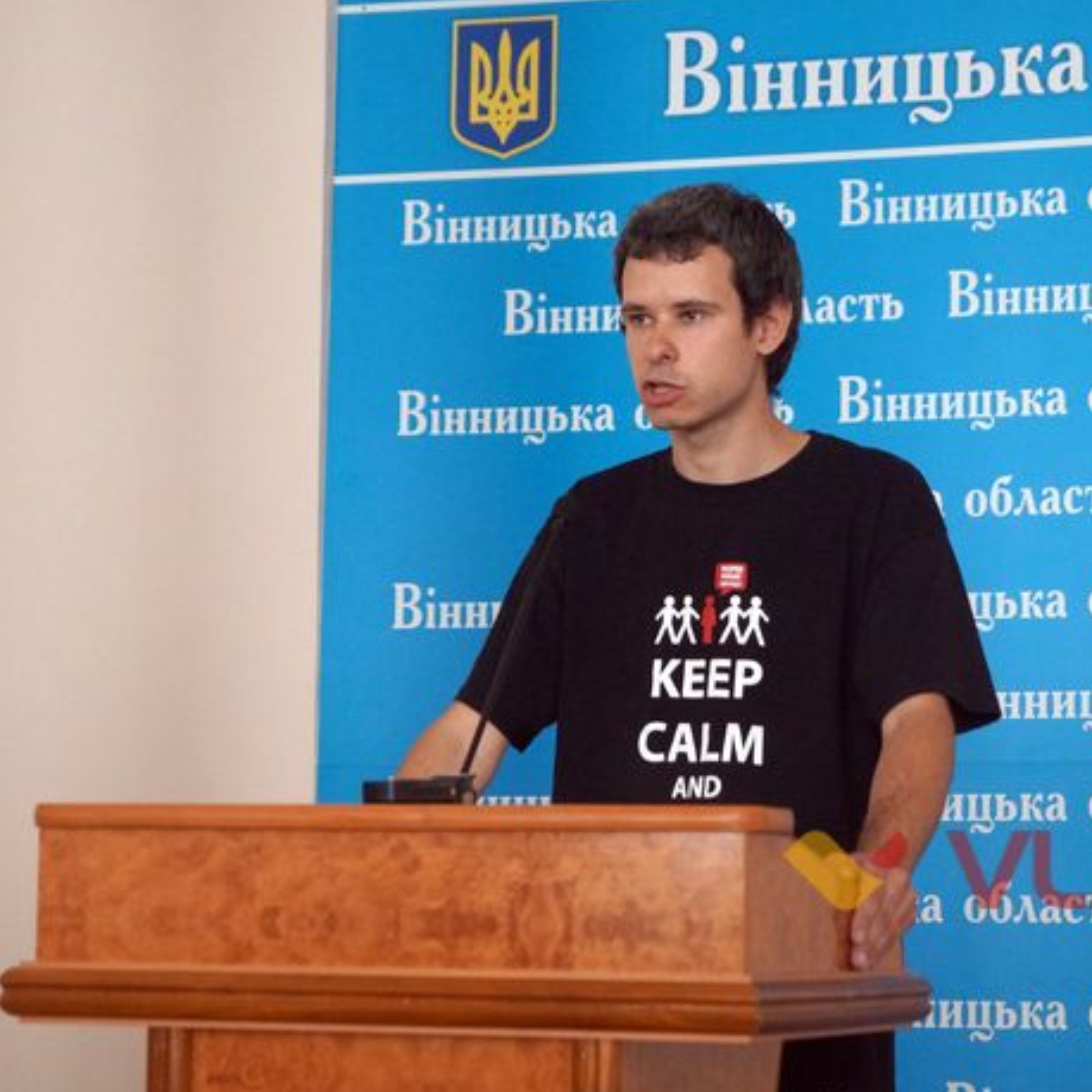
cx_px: 640
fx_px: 3462
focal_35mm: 97
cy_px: 548
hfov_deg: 17.9
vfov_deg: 17.9
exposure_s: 1/160
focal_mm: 50
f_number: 5.6
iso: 1600
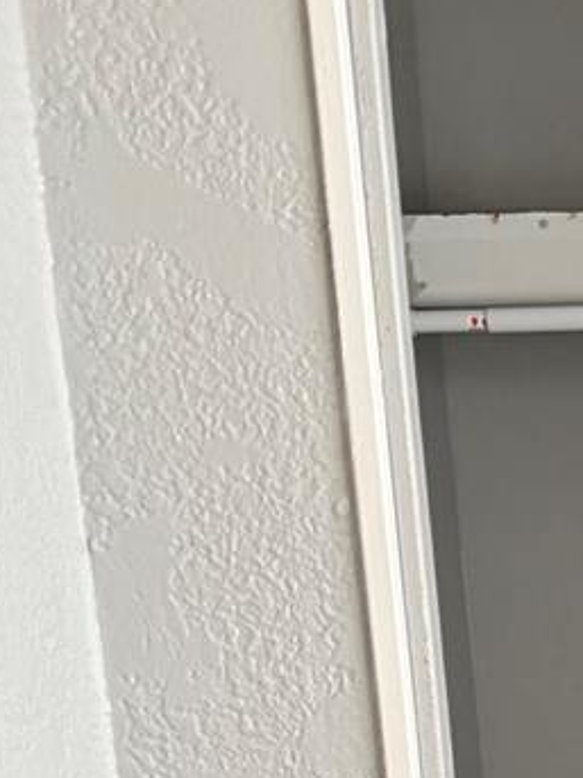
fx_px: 1887
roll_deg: +2.1
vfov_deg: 22.1
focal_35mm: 84
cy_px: 842
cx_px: 953
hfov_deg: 15.7
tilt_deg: -13.1
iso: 640
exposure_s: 1/60
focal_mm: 6.76
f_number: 1.78
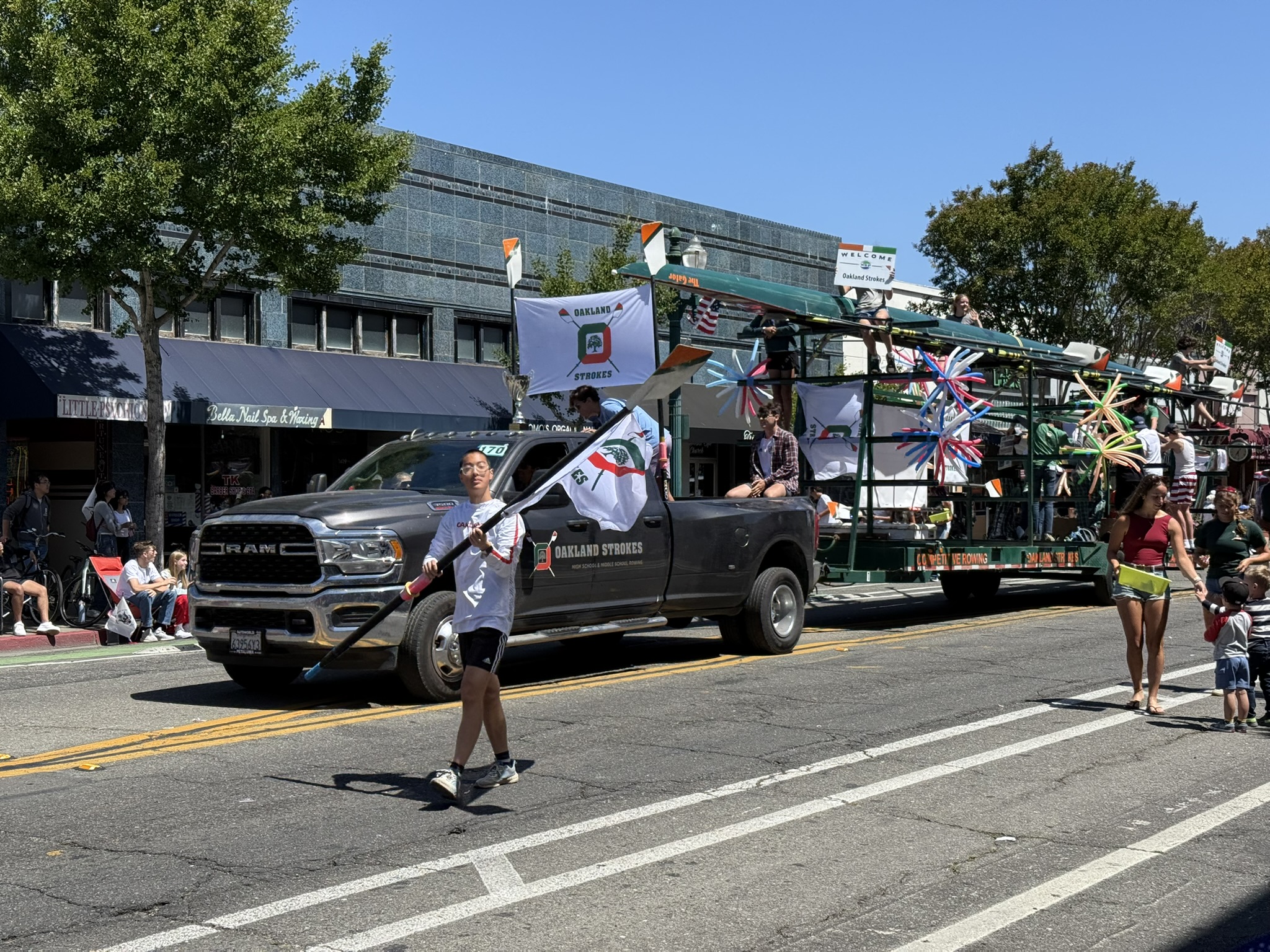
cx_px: 635
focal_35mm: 48
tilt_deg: -0.2
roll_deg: +0.0
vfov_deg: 30.3
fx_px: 1761
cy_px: 476
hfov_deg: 39.7
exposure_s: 1/3534
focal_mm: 6.76
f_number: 1.78
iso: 64
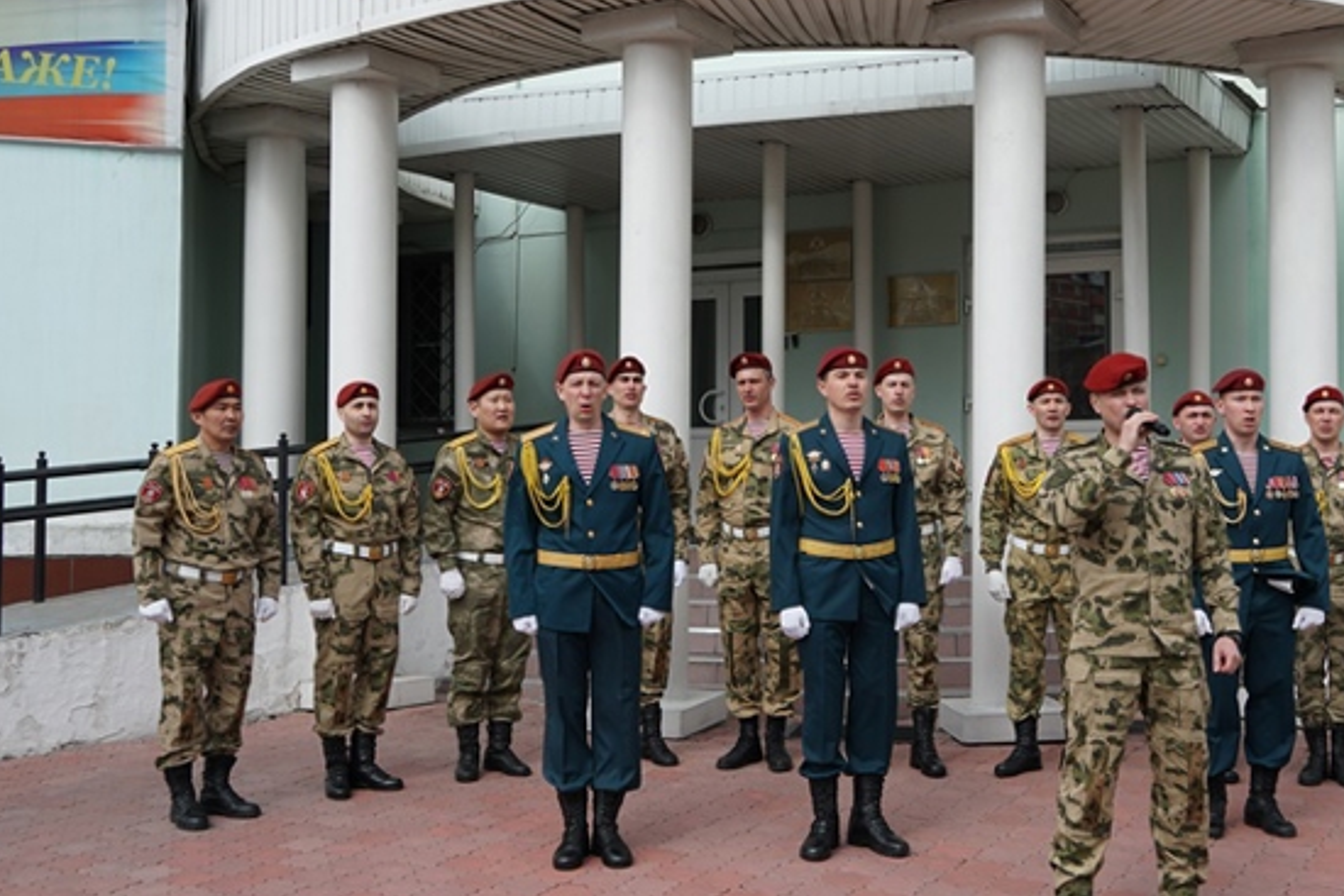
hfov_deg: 43.2
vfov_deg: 29.9
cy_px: 427
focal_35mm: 45
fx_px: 1680
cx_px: 848
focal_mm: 22
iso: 100
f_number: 4.5
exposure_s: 1/500
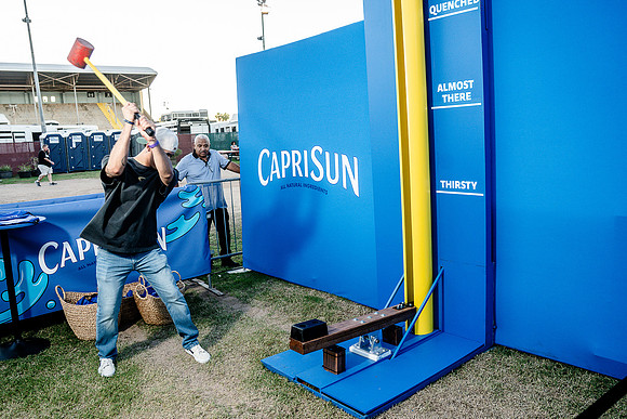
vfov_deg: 46.7
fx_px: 484
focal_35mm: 28
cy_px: 228
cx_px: 338
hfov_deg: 65.8
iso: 800
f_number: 4
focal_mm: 24
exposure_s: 1/200
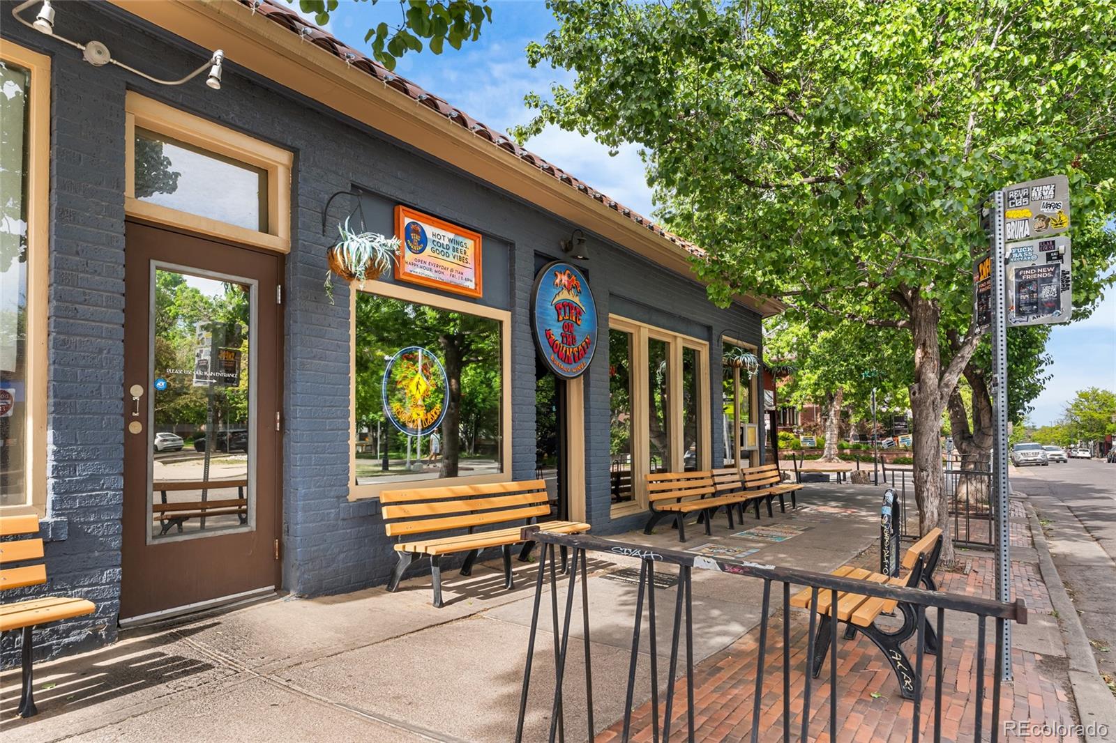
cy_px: 372
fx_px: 651
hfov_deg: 81.2
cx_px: 558
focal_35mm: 21
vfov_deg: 59.5
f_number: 8
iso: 160
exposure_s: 1/40
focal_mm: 21
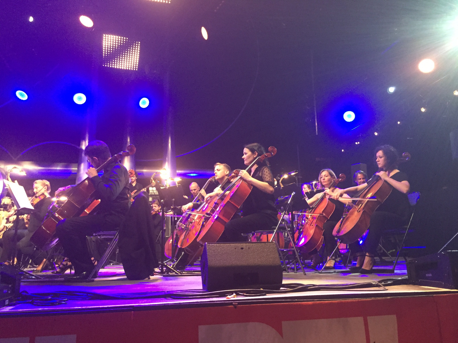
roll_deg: +0.0
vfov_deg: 48.2
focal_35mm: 29
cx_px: 229
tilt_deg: +12.3
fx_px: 384
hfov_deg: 61.7
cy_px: 172
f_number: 2.2
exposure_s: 1/25
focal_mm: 4.15
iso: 250
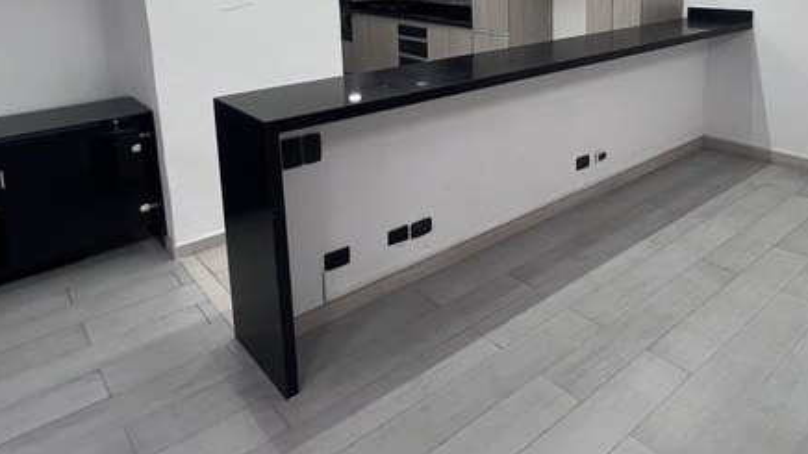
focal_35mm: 26
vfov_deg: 41.6
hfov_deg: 71.0
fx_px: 557
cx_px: 495
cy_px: 65
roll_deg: +2.1
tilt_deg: -10.9
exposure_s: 1/60
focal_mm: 1.57
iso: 125
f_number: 1.8
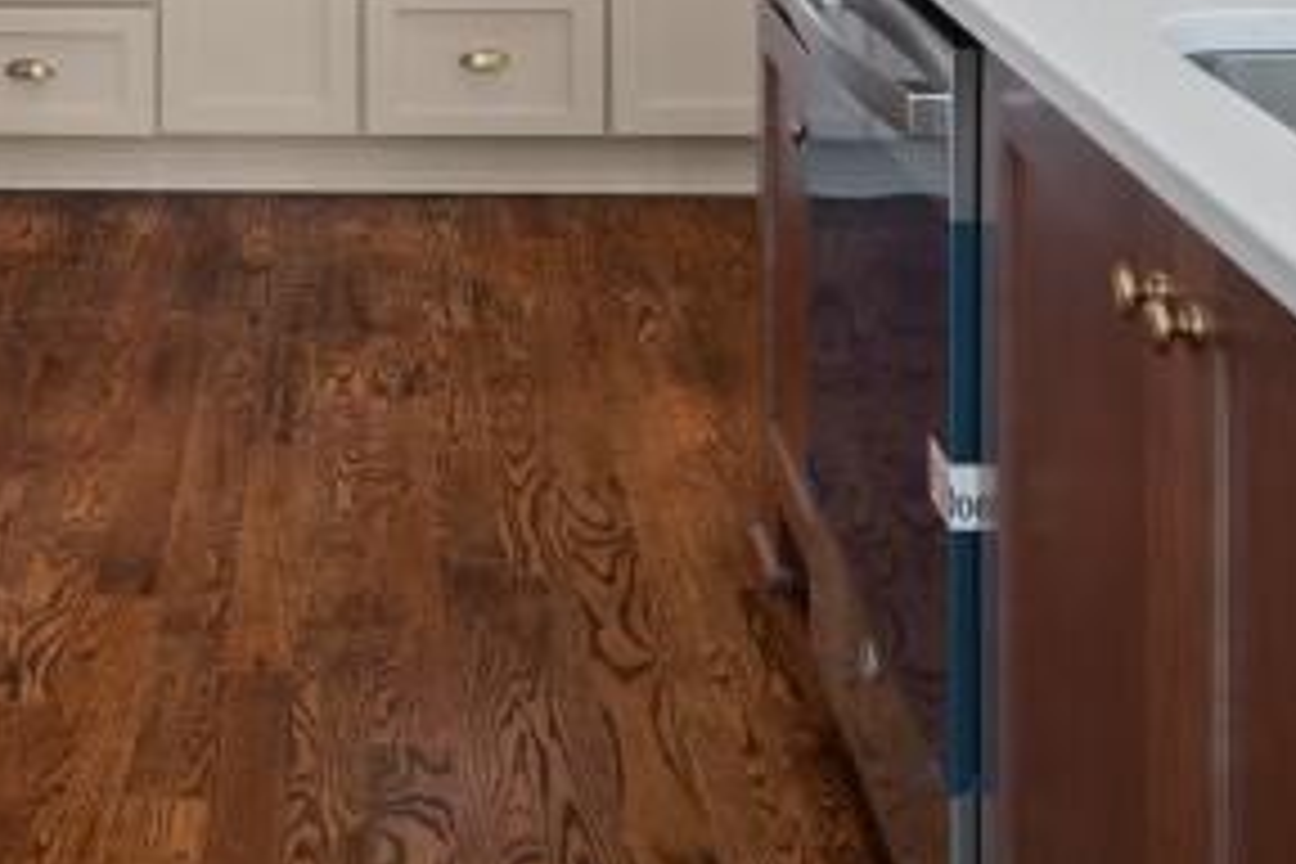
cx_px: 243
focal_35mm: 64
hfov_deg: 30.6
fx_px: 2304
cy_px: -450
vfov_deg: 18.6
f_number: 8
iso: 400
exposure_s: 1/2
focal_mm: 16
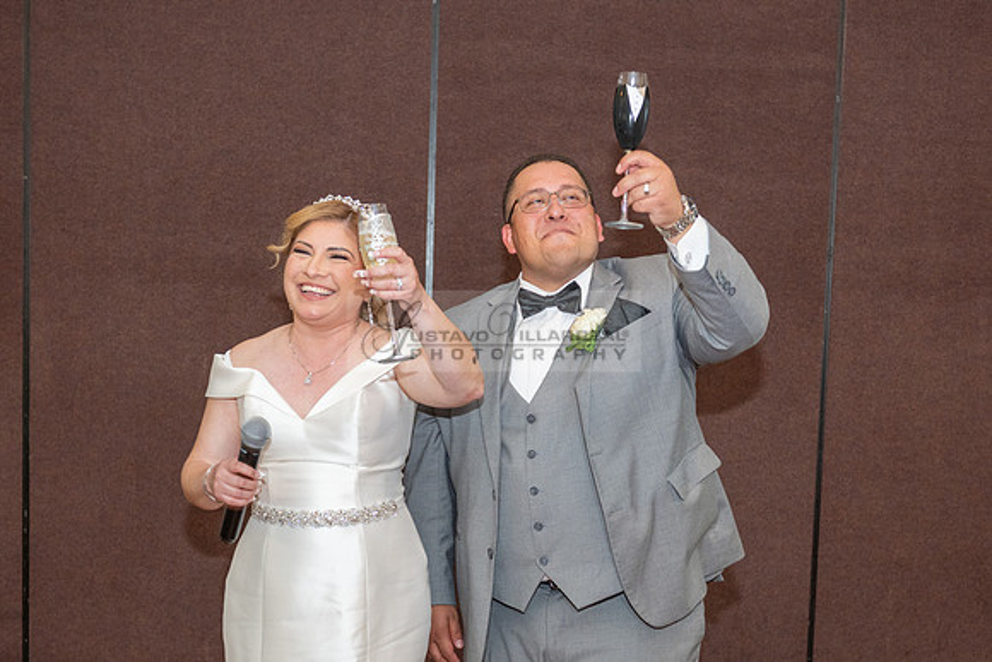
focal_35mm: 63
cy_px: 498
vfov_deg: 21.3
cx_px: 496
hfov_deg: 31.8
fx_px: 1741
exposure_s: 1/125
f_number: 3.5
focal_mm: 42
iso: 800
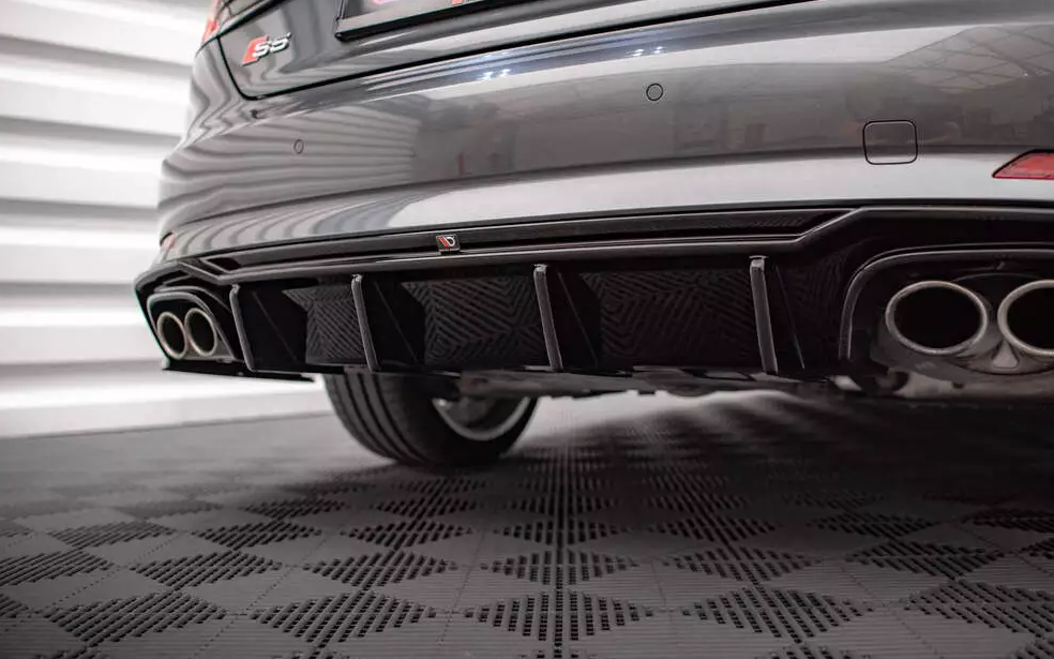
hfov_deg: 52.7
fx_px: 1063
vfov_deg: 34.4
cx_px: 520
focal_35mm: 37
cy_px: 312
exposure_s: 1/100
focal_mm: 35
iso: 1000
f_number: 2.5
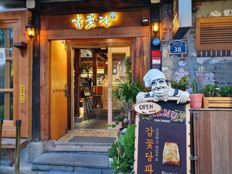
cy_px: 87
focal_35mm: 26
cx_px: 116
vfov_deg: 53.1
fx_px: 174
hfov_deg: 67.3
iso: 200
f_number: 2.4
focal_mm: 4.32
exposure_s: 1/60
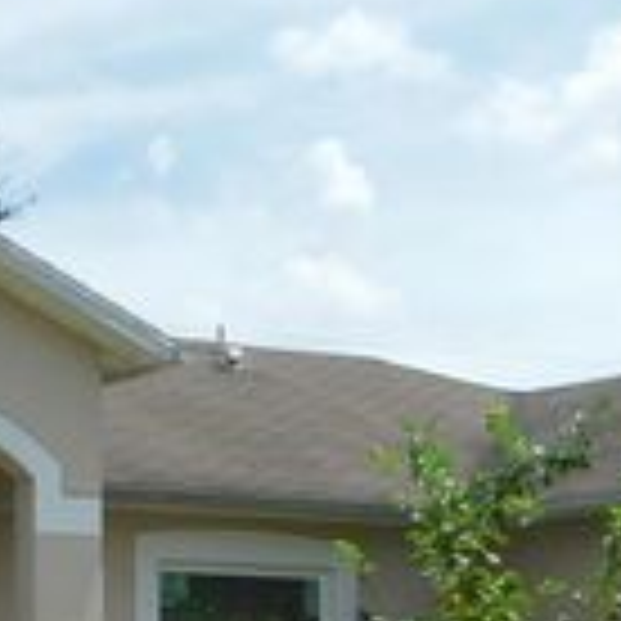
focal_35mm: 128
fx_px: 2598
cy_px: 556
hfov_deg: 13.5
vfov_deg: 13.5
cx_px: 86
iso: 125
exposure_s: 1/1250
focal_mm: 7.1
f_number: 3.6
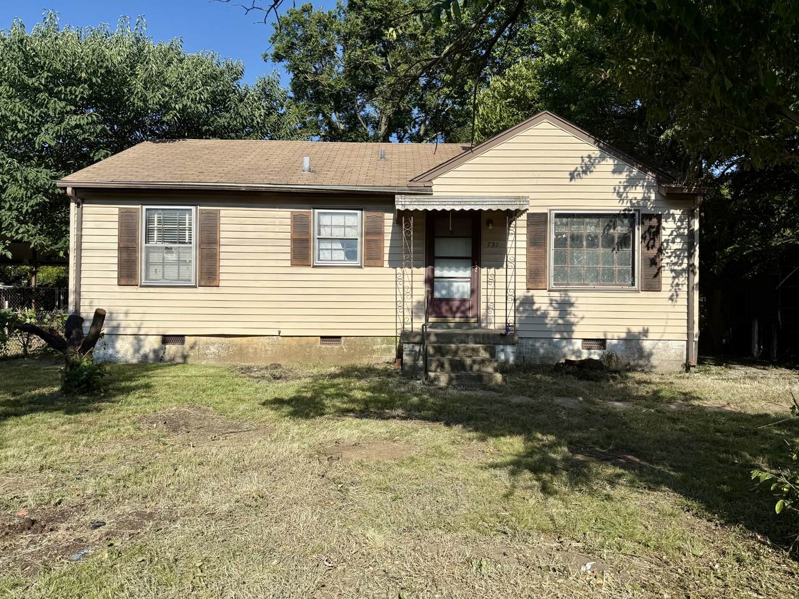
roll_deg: -0.8
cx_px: 400
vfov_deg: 56.8
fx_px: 554
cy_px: 300
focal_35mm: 24
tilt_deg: -0.2
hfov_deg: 71.6
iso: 80
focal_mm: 6.76
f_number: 1.78
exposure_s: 1/6711
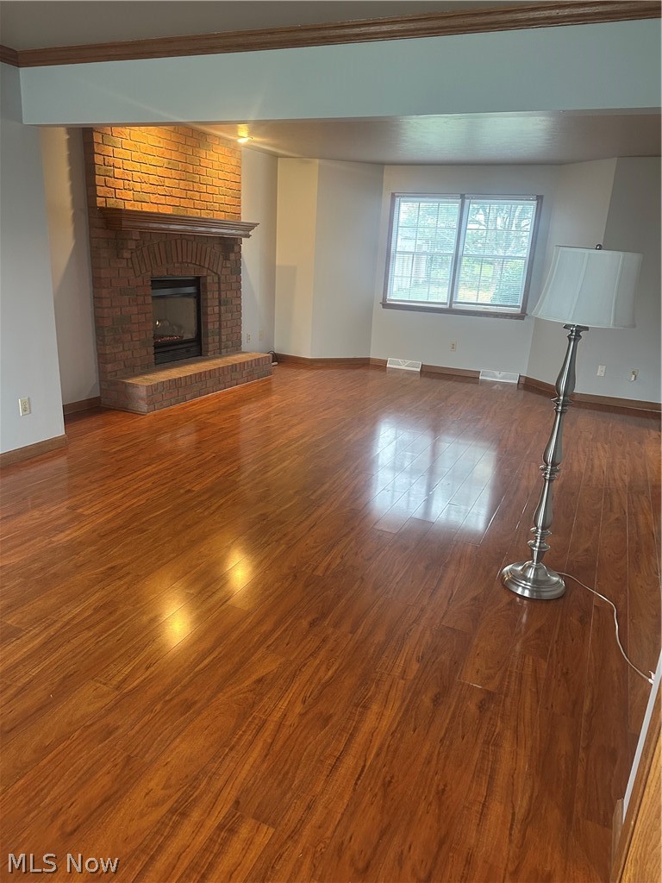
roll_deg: -3.3
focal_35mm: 24
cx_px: 331
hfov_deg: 56.8
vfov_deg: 71.6
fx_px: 612
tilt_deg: -17.0
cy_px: 442
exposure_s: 1/60
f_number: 1.78
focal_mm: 6.86
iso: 250
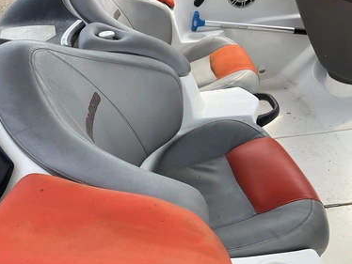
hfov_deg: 58.3
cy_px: 129
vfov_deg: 45.5
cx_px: 171
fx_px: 315
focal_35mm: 31
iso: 25
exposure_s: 1/739
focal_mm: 3
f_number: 1.8
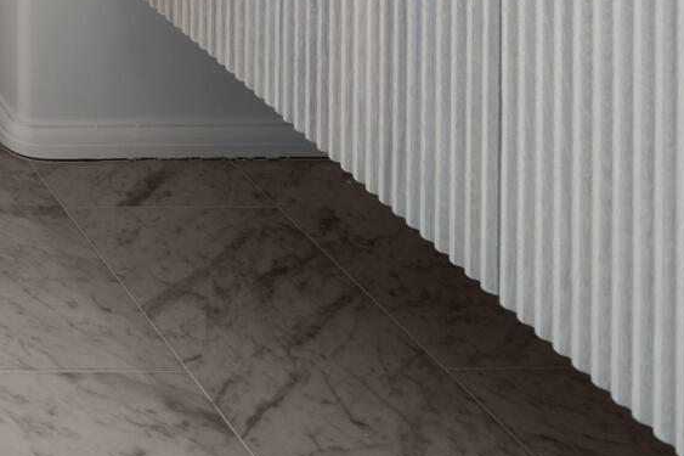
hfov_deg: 21.1
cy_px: -569
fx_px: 1216
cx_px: -549
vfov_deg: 15.0
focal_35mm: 64
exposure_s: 1/13
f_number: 7.1
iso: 100
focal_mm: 12
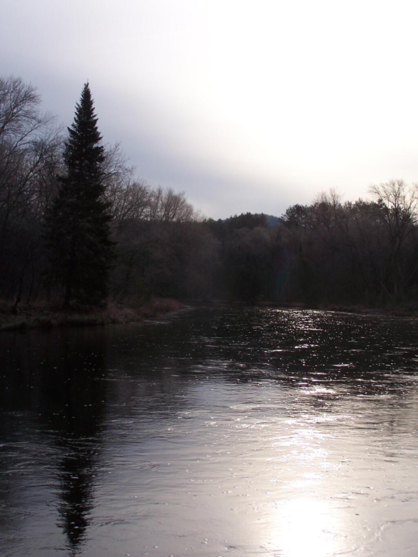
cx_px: 209
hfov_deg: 24.8
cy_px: 278
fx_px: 950
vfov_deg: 32.7
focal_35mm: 59
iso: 80
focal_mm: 9.8
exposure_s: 1/1000
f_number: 4.5
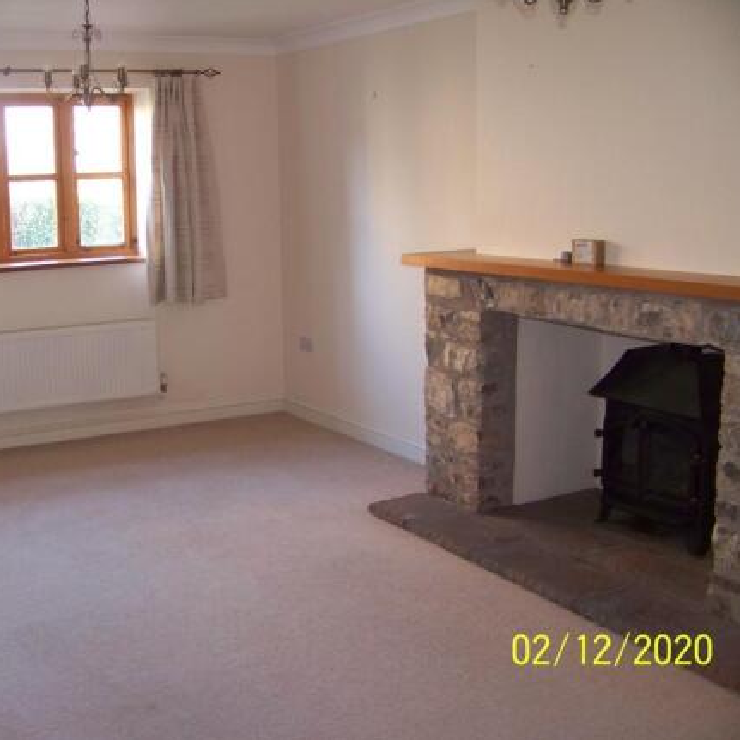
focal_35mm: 43
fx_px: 1040
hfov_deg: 38.9
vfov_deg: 39.2
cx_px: 270
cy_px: 370
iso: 200
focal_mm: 5.85
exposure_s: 1/20
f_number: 2.8
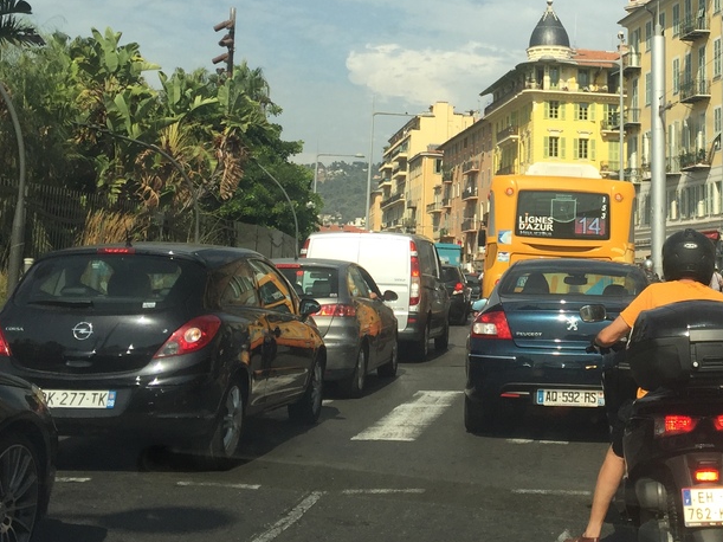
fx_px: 1190
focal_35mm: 57
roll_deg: -1.6
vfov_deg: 25.1
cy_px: 89
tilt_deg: +10.1
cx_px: 589
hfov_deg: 32.7
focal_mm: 4.15
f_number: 2.2
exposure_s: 1/1721
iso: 32
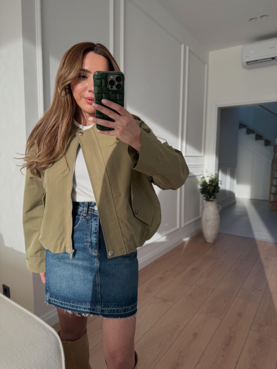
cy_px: 184
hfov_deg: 56.8
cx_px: 138
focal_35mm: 24
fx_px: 256
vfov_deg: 71.6
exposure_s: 1/205
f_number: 1.78
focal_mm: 6.76
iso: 64
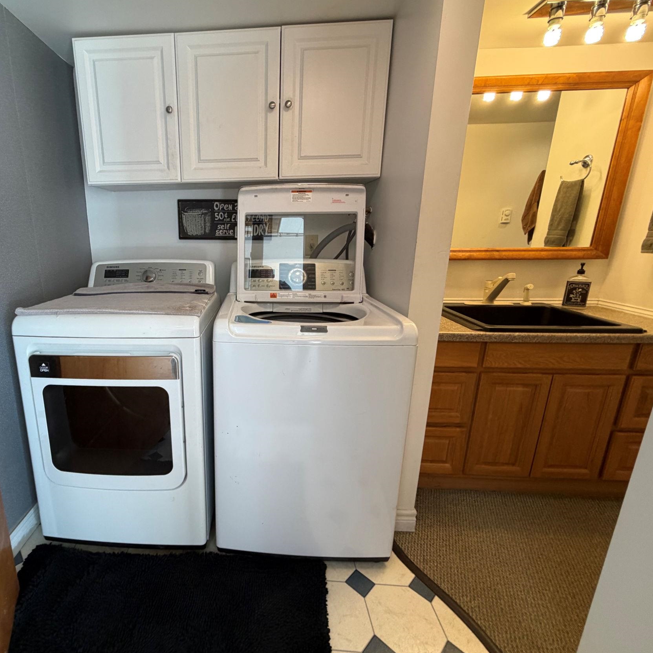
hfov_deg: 82.0
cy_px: 322
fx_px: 363
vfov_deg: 84.0
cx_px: 235
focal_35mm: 17
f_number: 2.2
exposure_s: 1/120
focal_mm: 2.22
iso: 250
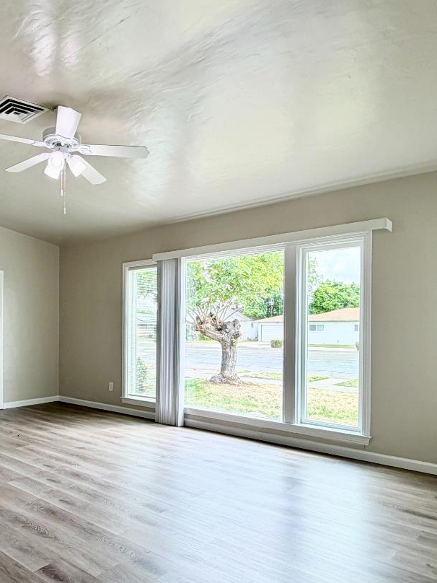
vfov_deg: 67.0
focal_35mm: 26
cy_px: 330
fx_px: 438
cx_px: 147
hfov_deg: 52.1
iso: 50
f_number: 2.2
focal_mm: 2.22
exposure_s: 1/120
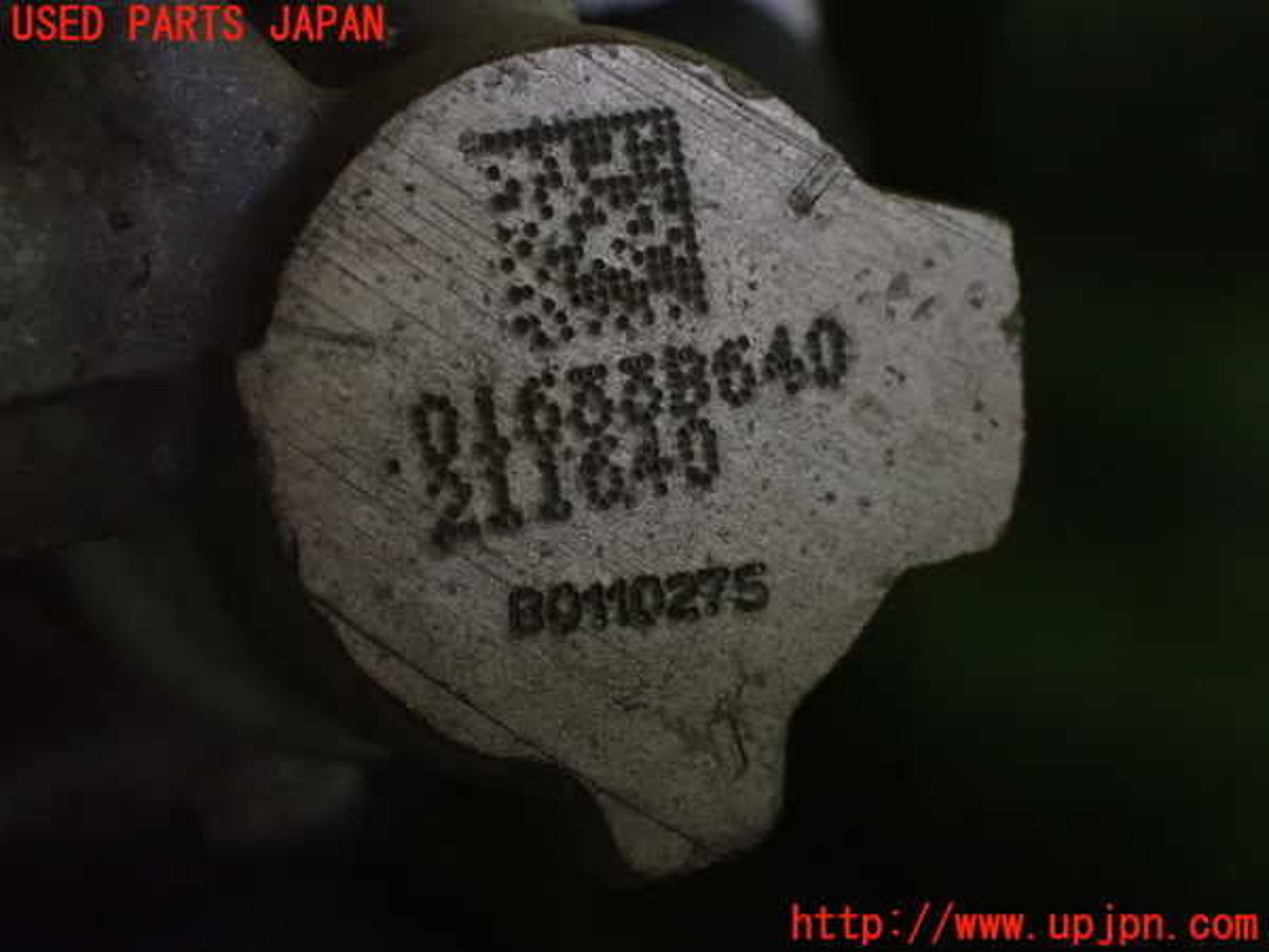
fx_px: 2456
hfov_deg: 29.0
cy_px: 476
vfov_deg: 21.9
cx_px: 634
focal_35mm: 67
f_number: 3.8
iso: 1600
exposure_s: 1/25
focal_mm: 11.88
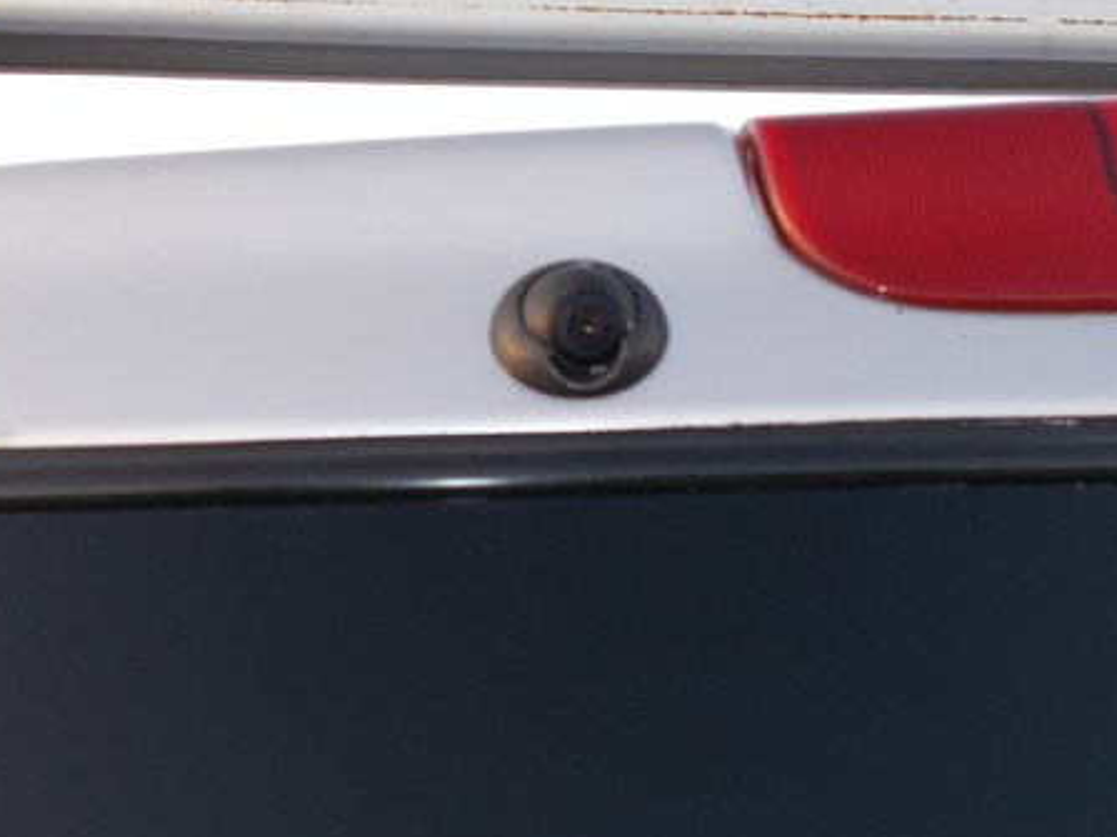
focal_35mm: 43
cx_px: 567
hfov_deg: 43.9
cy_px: 395
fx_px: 1387
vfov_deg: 33.6
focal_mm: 5.3
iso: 80
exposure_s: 1/50
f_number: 3.4
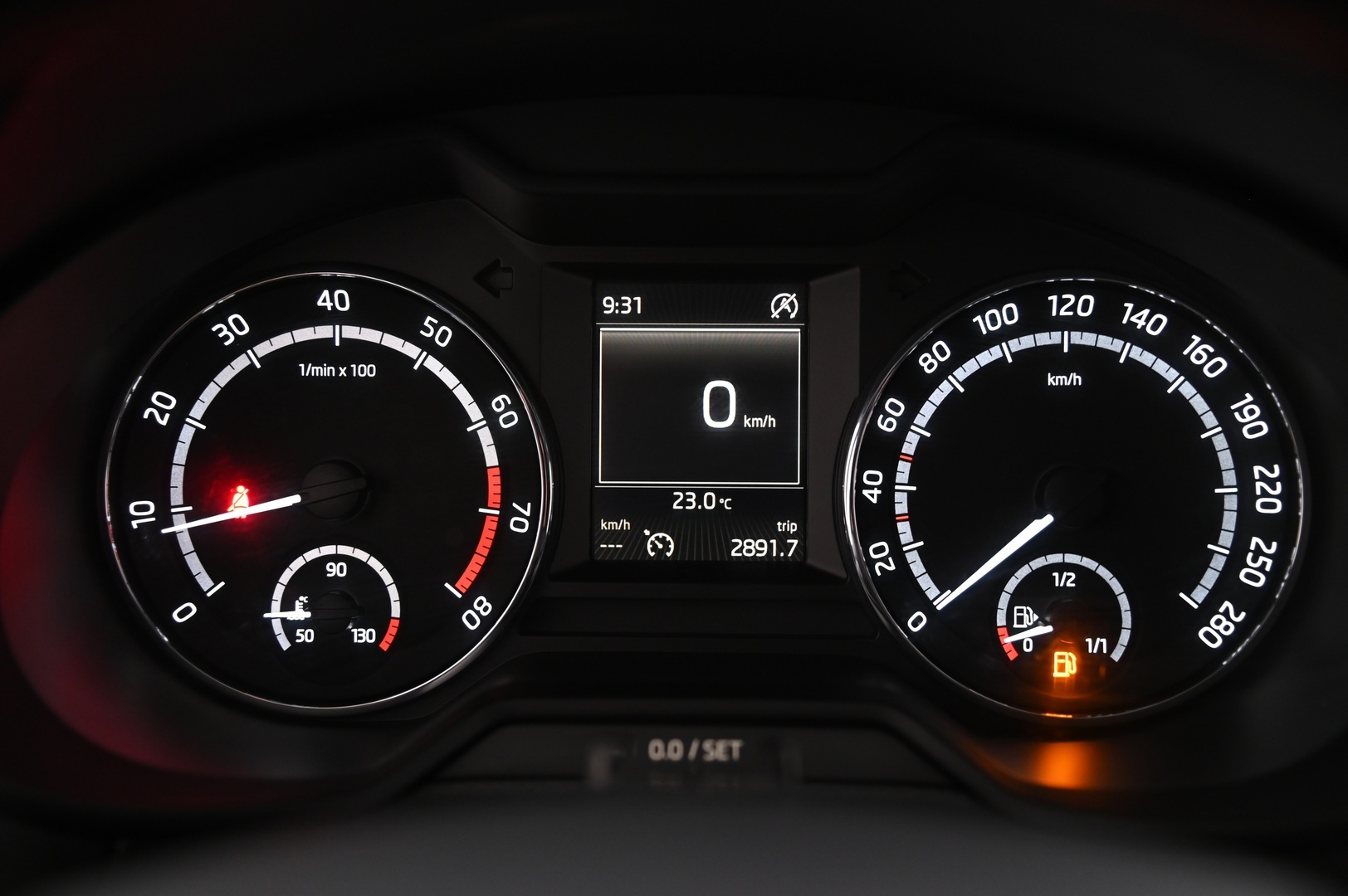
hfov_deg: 42.8
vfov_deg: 29.2
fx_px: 1721
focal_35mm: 46
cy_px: 448
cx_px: 674
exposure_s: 1/15
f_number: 4
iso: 2000
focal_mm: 46
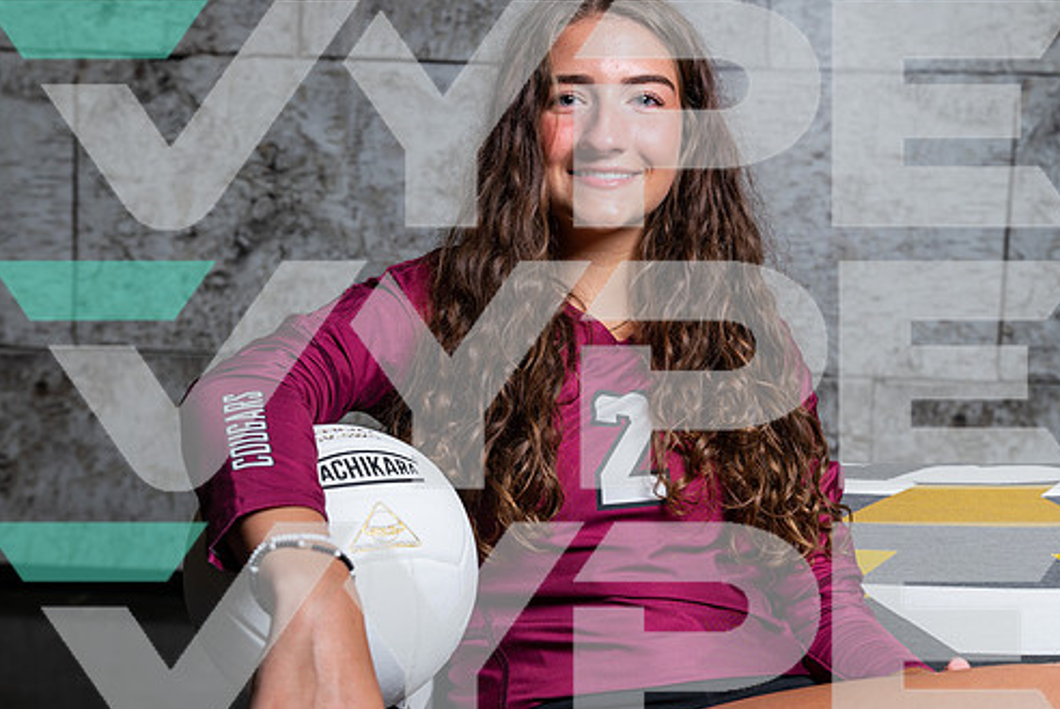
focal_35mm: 53
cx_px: 539
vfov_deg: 25.6
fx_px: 1562
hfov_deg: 37.5
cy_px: 376
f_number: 5.6
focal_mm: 45
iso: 100
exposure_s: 1/125
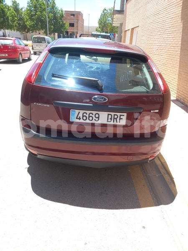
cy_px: 126
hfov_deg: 54.9
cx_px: 94
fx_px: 181
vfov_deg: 69.4
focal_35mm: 25
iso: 25
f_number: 2
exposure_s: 1/287
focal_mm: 4.6
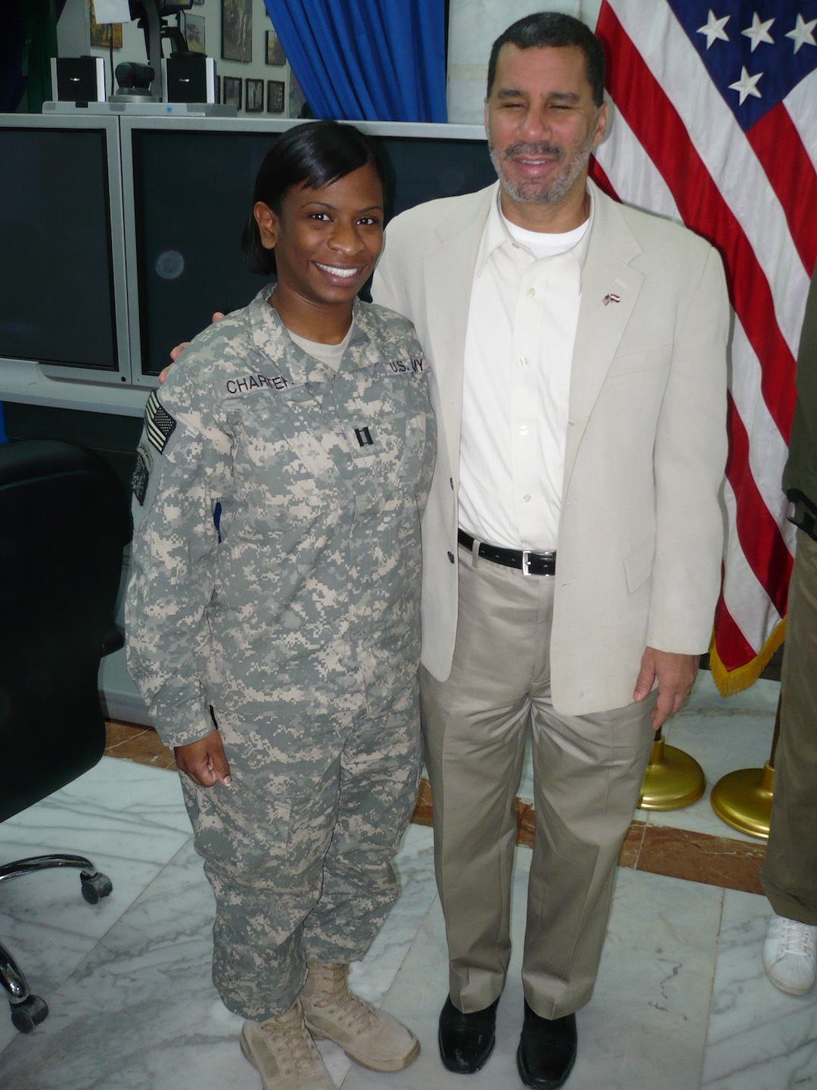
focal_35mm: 35
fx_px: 1101
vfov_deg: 52.6
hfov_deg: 40.7
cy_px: 545
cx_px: 408
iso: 125
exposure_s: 1/30
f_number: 2.8
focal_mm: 5.8
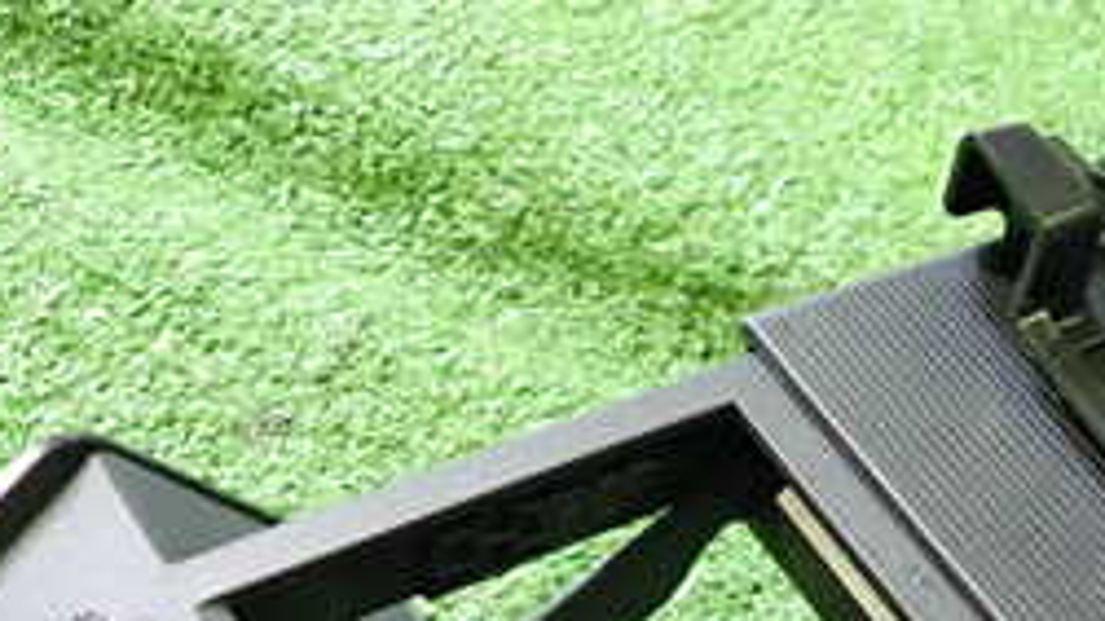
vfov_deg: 17.6
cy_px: 744
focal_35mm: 65
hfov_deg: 31.4
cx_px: 907
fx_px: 1904
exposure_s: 1/30
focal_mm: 4.5
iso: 640
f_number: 2
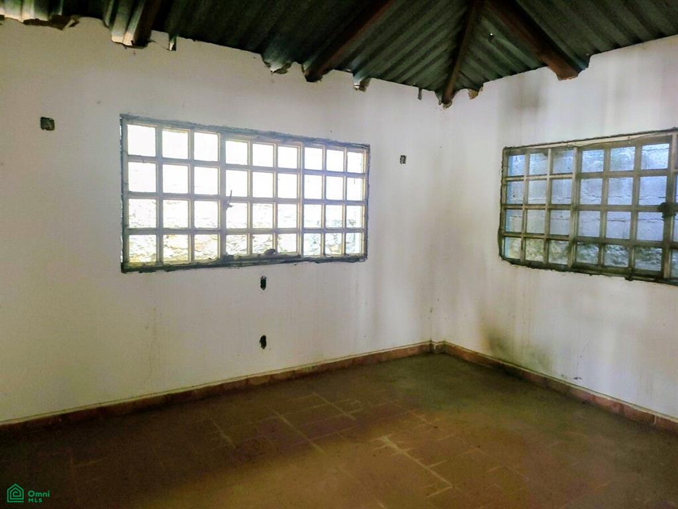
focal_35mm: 24
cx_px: 339
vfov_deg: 56.8
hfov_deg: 71.6
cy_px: 254
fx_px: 470
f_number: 1.8
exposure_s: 1/24
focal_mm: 5
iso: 320
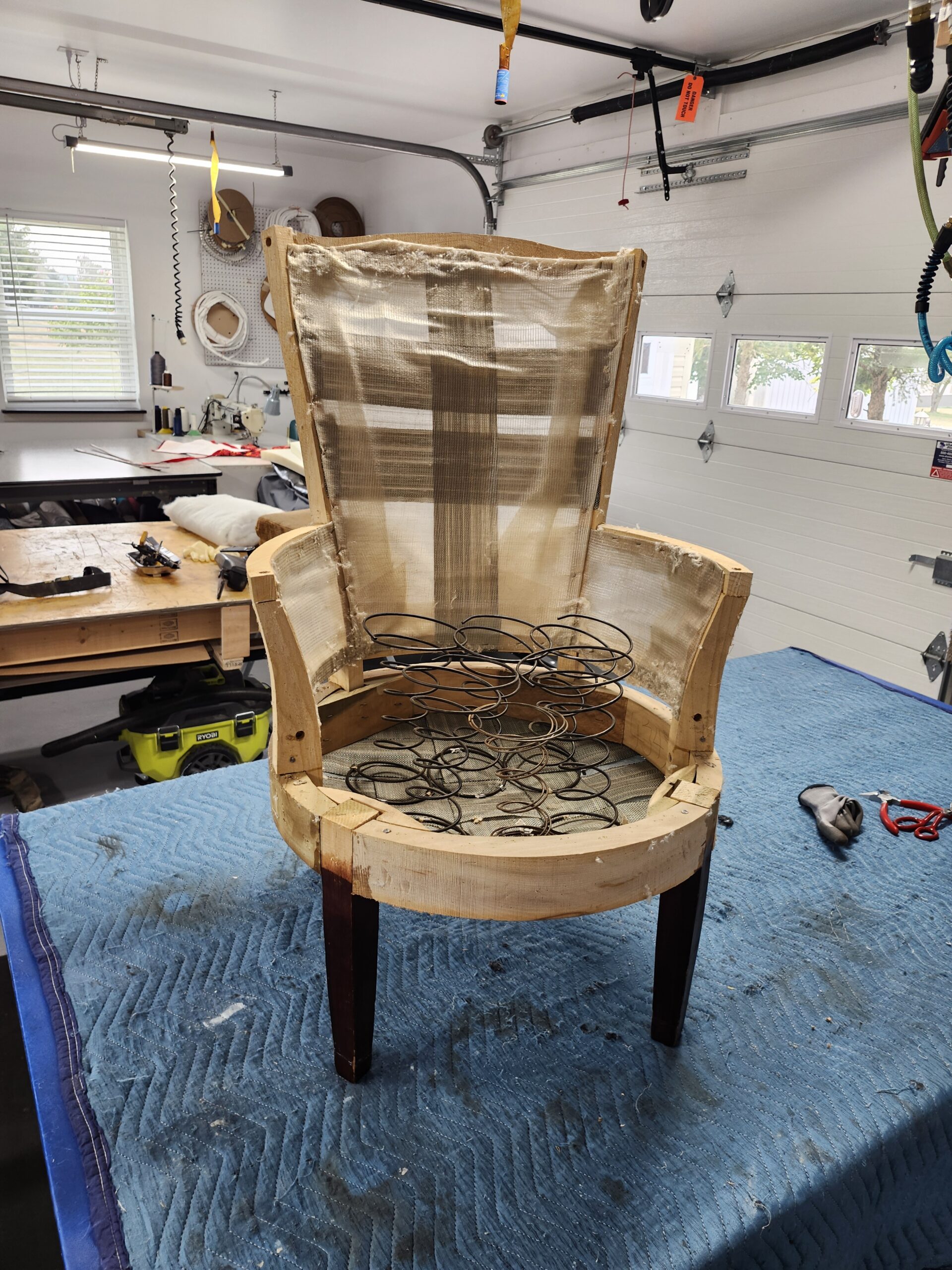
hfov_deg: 58.9
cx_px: 476
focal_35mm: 23
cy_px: 635
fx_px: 843
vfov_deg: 73.9
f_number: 1.8
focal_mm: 5.54
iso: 125
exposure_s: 1/120
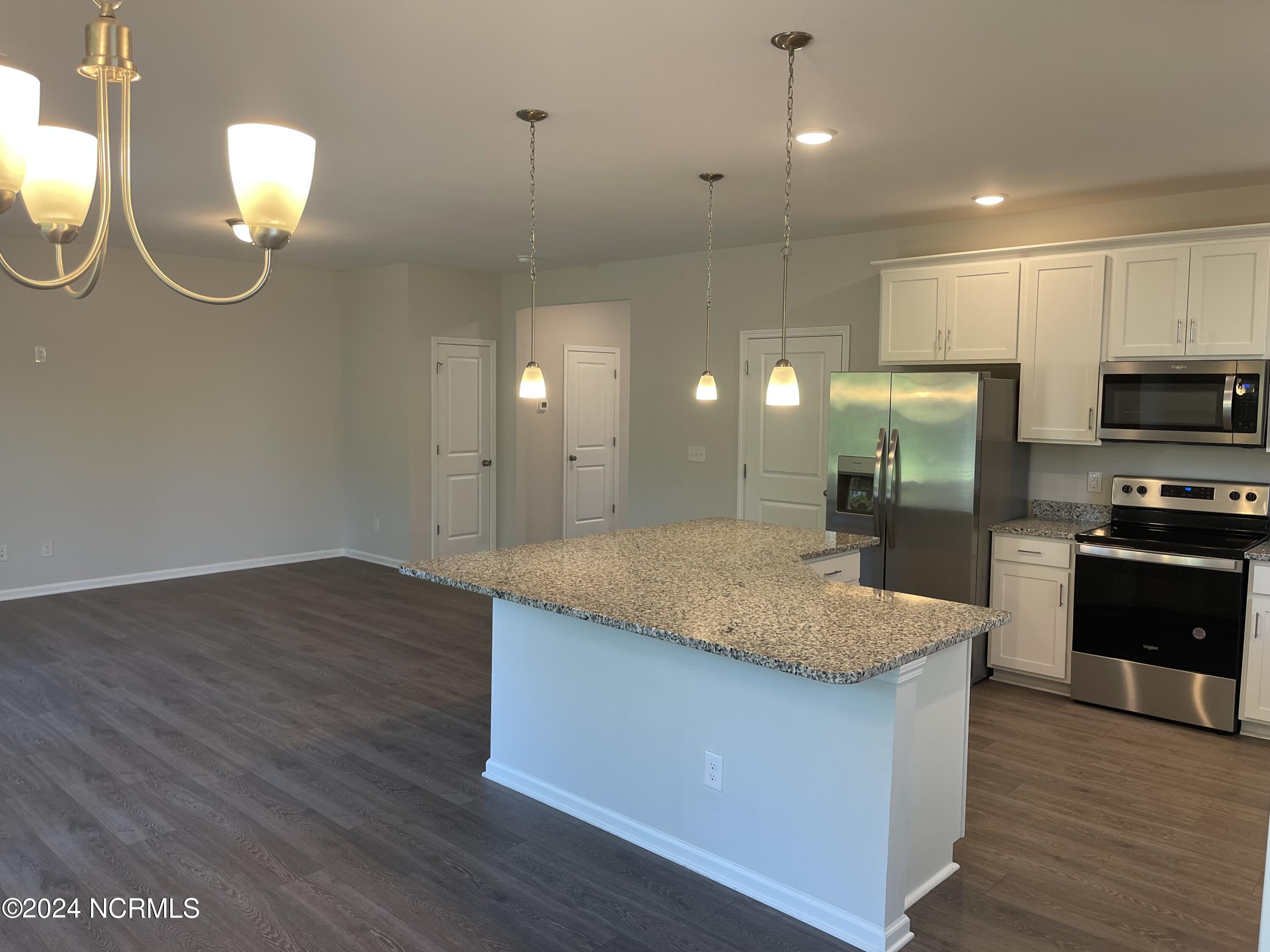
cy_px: 476
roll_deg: -1.5
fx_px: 917
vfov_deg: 54.9
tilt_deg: -5.2
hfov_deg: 69.4
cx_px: 635
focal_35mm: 25
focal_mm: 5.1
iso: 125
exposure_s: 1/120
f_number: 1.6
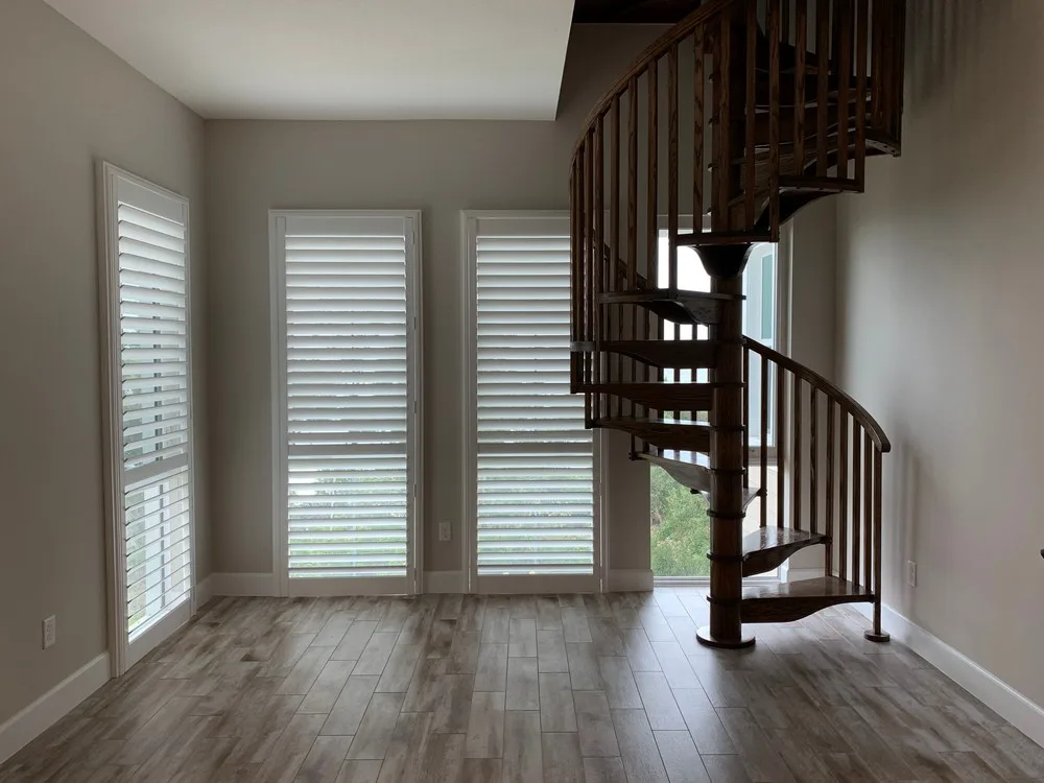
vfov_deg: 53.1
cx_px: 522
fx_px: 784
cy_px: 392
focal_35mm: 26
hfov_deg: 67.3
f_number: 1.8
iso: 64
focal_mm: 4.25
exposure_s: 1/60
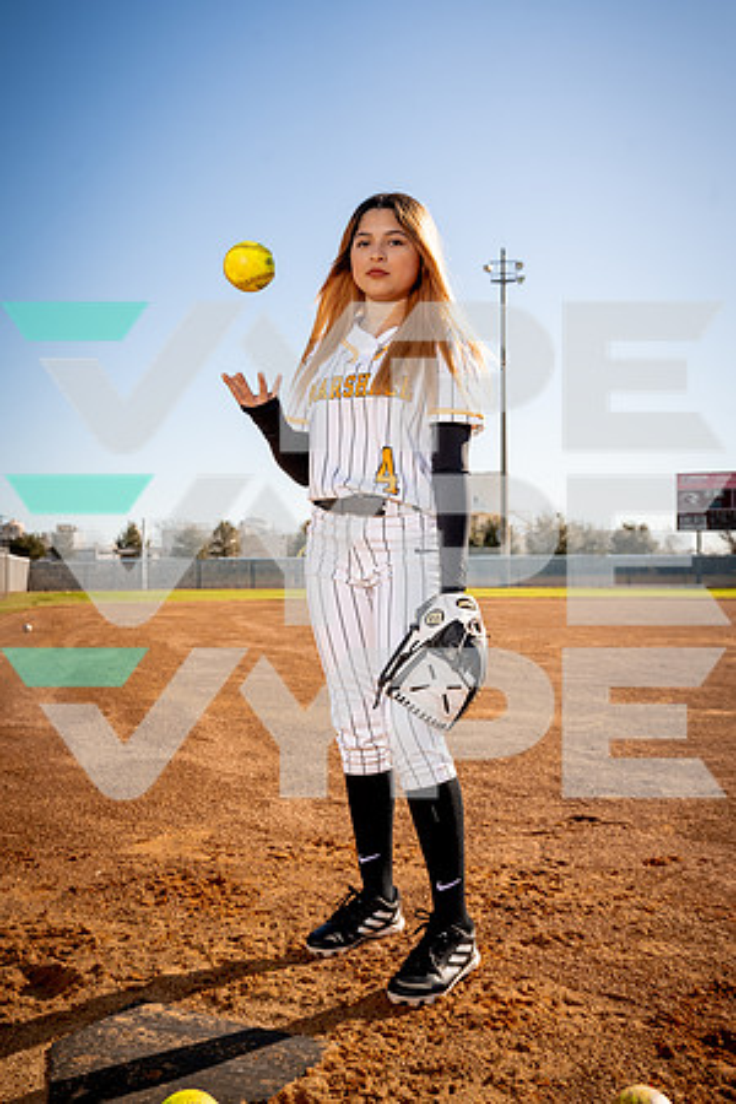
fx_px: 1073
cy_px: 552
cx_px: 368
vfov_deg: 54.4
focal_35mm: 35
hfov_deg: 37.9
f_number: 7.1
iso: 100
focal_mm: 35
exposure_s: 1/250
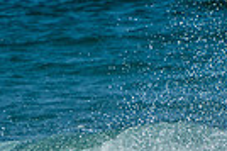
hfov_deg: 0.8
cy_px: 245
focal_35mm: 2597
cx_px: 273
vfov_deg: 0.5
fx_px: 16355
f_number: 5.6
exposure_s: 1/2000
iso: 200
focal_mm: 400
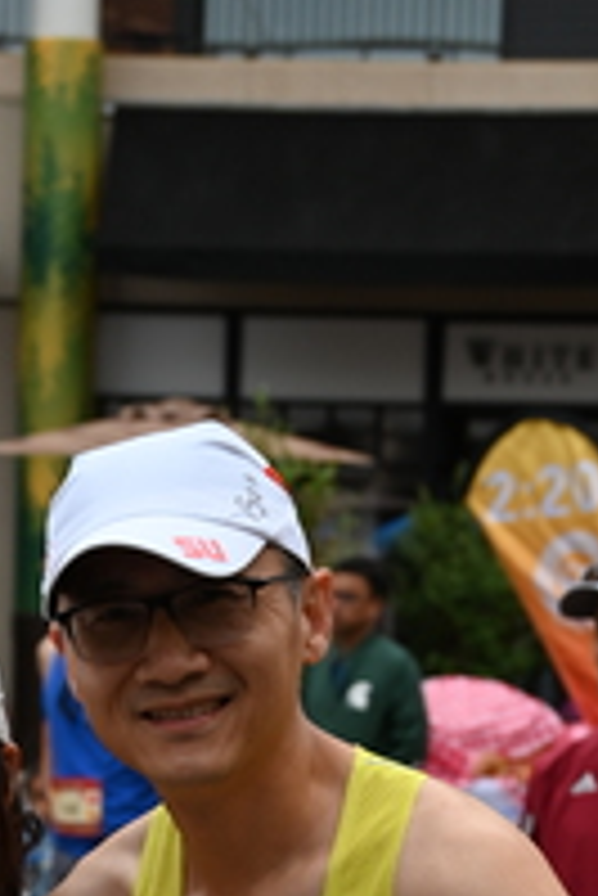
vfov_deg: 15.1
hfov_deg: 10.5
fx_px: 3233
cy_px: 1117
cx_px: 164
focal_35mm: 130
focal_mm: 47
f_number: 5.3
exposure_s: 1/160
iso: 400
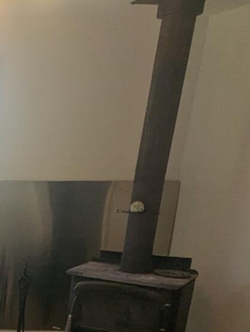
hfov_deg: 19.6
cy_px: 333
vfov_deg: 30.8
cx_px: -184
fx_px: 558
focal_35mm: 58
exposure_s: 1/131
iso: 68
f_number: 2.2
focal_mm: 2.35
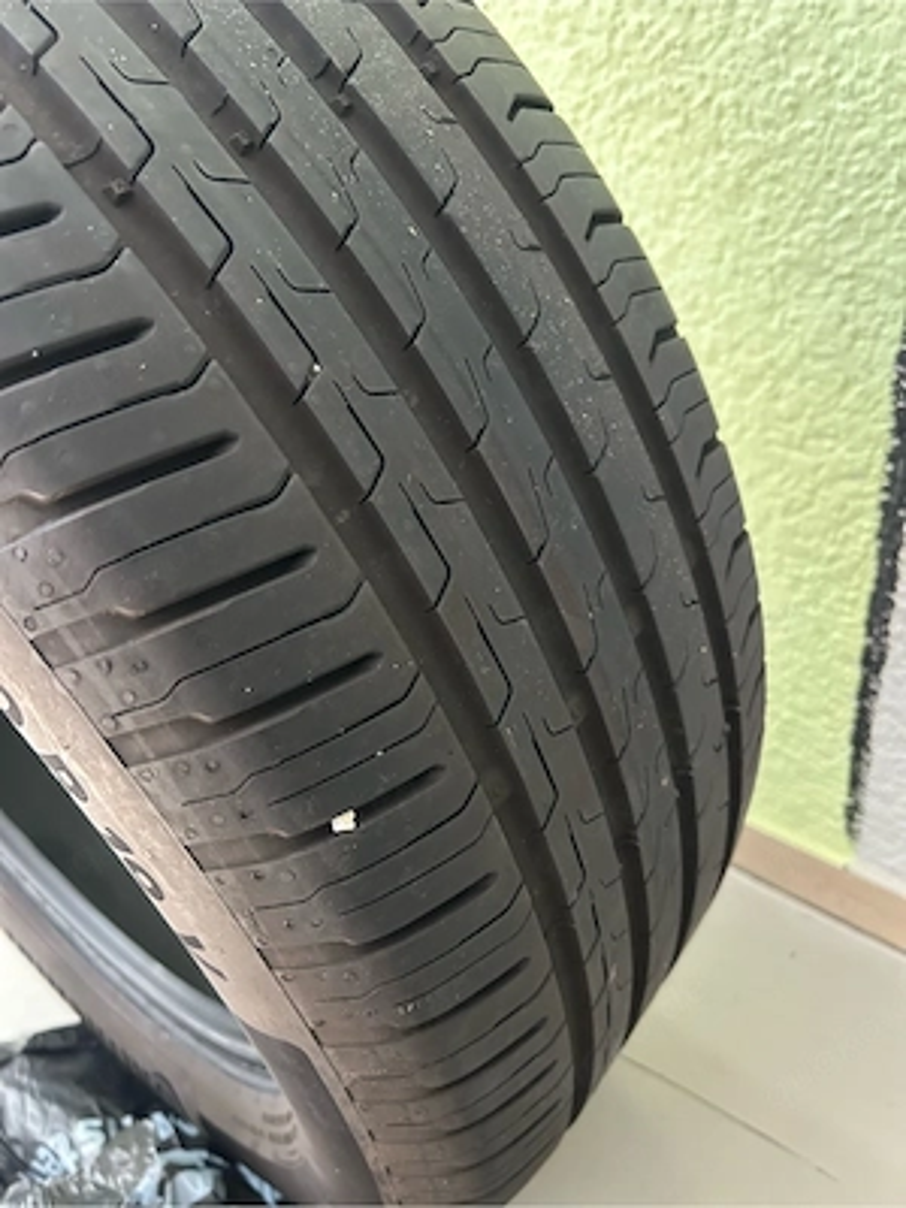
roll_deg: +9.6
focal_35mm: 26
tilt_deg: -37.7
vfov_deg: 67.3
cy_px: 604
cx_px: 453
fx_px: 907
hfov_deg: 53.1
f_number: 1.5
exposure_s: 1/44
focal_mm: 5.7
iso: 500
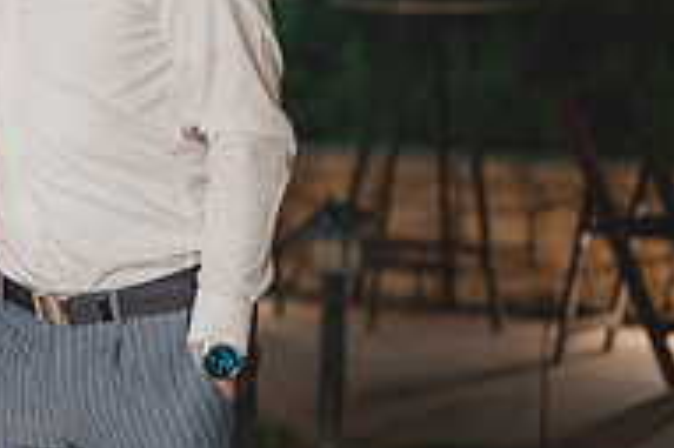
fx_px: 2843
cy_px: -65
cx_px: -243
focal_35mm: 152
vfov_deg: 8.9
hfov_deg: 13.0
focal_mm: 50
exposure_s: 1/125
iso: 1600
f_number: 1.2
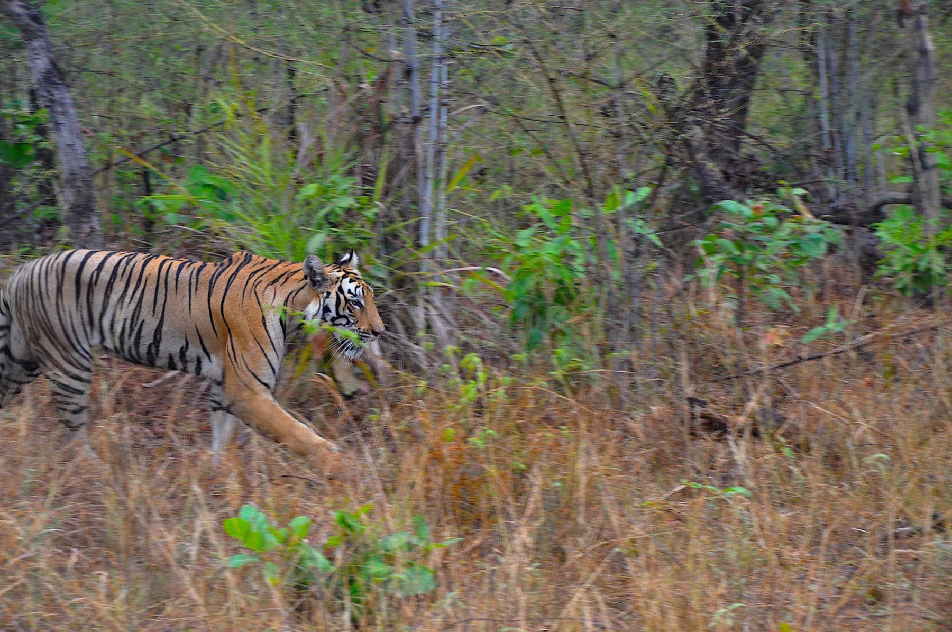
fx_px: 4159
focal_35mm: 158
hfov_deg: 13.1
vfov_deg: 8.7
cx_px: 476
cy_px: 316
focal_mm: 105
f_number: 10
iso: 400
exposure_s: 1/40
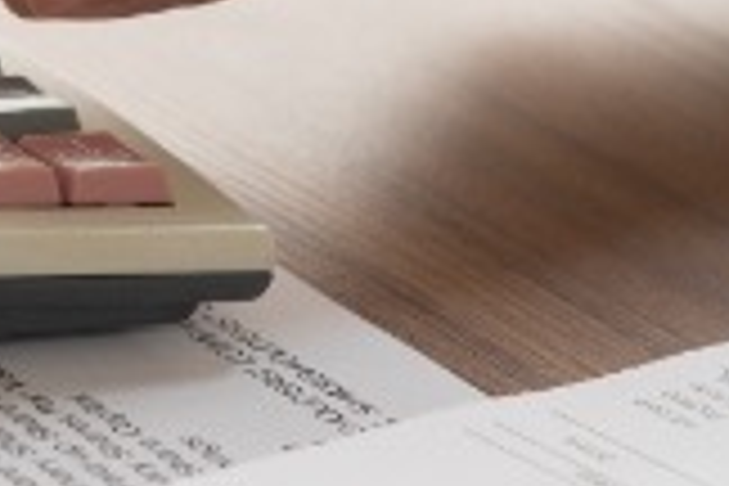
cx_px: 106
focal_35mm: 365
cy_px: 34
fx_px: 7391
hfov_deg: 5.6
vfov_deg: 3.8
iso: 100
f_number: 5.6
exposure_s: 1/13
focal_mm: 70
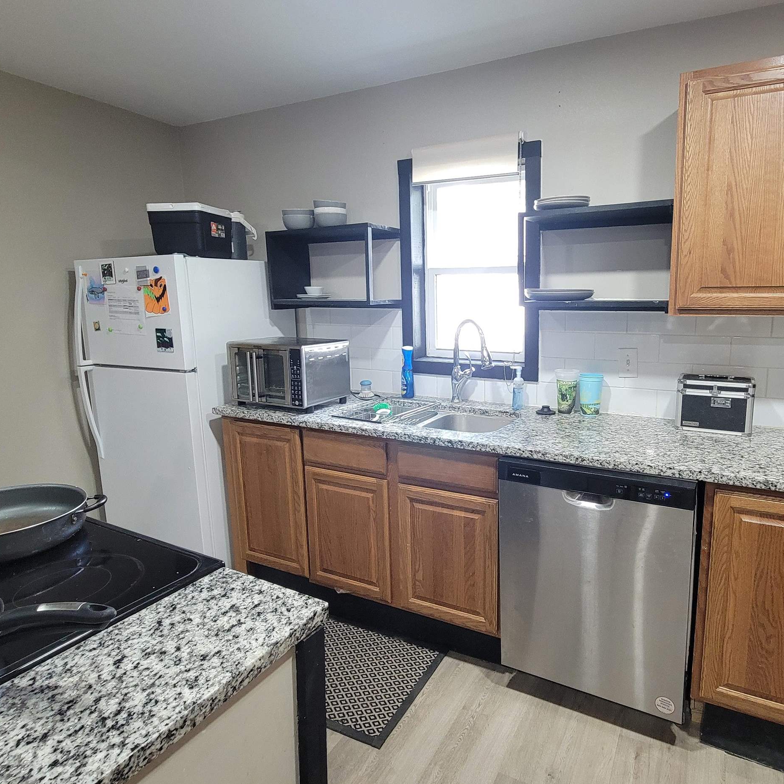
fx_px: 487
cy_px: 385
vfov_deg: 77.7
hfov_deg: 77.0
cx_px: 461
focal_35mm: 19
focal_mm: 2.2
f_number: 2.2
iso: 400
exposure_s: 1/40
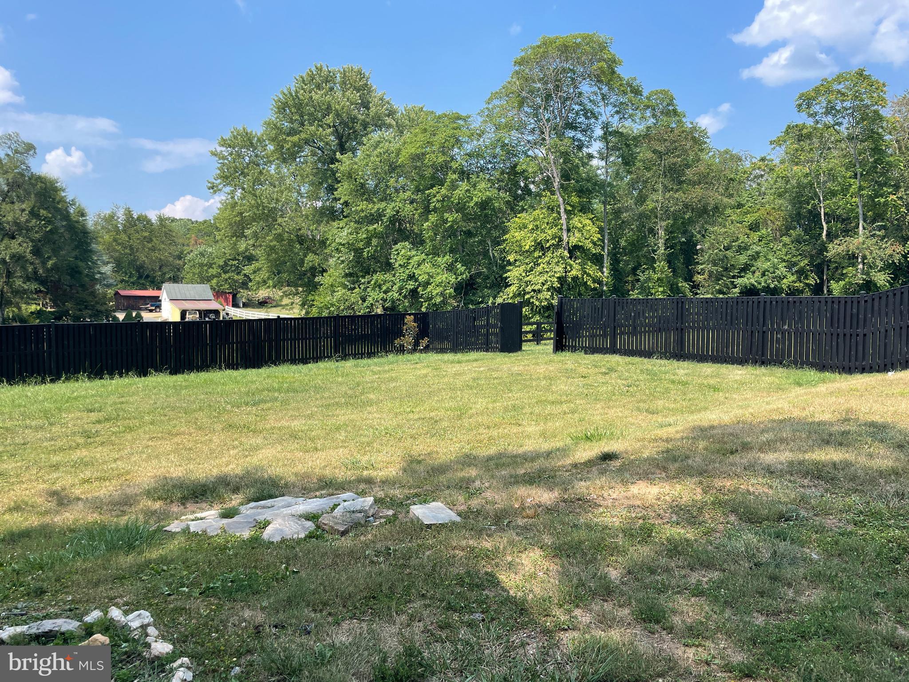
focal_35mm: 26
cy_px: 341
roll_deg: -0.2
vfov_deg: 53.1
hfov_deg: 67.3
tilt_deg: -2.2
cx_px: 454
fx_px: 683
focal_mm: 4.2
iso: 32
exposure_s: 1/1642
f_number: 1.6
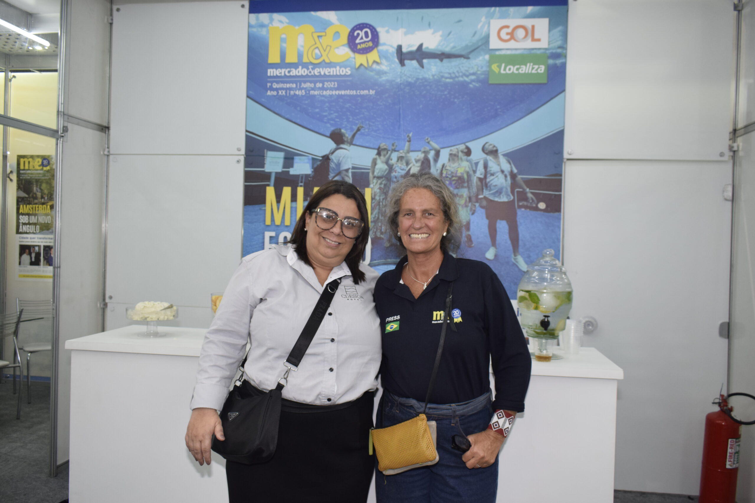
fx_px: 629
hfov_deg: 61.9
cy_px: 252
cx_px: 378
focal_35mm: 30
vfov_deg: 43.6
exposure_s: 1/80
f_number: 4.5
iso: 800
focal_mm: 20
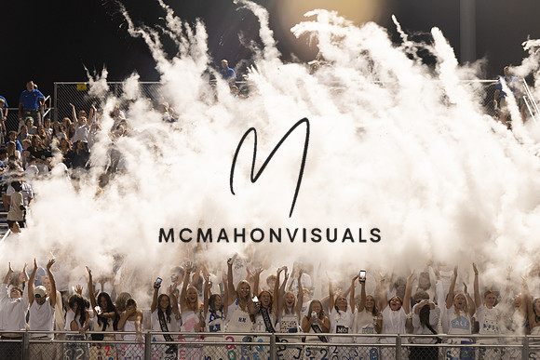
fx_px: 1313
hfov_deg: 23.2
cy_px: 225
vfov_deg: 15.6
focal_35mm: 88
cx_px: 261
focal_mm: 70
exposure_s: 1/80
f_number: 6.3
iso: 2500
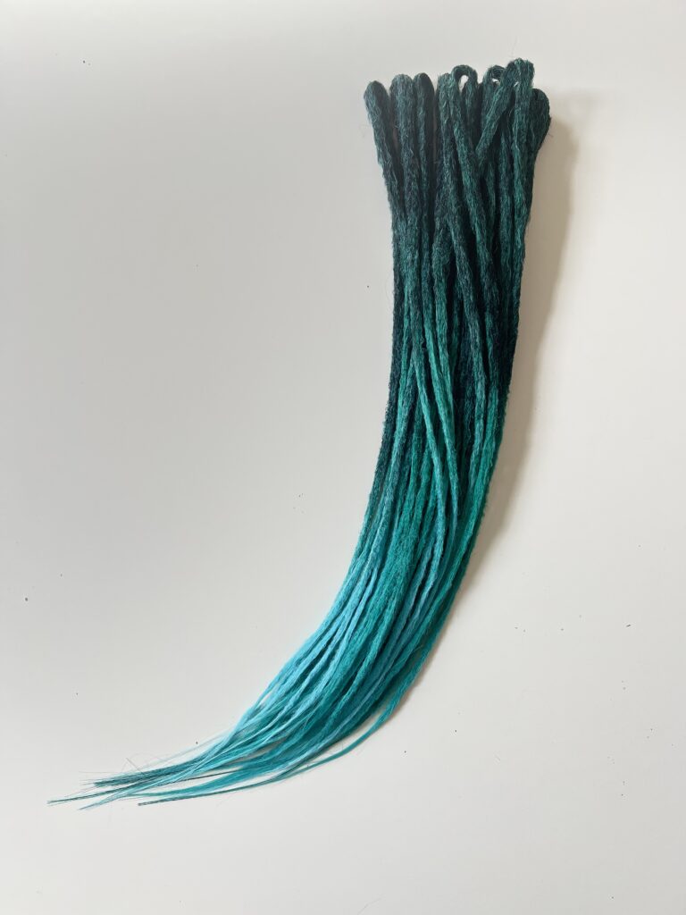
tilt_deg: -85.6
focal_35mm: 26
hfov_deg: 53.1
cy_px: 458
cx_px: 343
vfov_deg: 67.3
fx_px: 687
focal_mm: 5.7
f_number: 1.5
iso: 100
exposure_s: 1/121
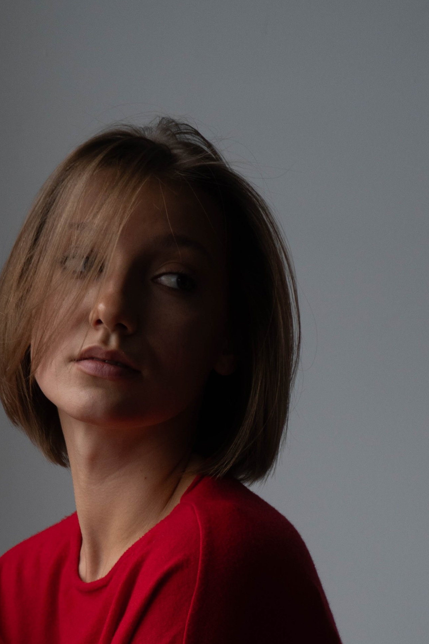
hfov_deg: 13.0
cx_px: 127
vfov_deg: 19.0
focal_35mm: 105
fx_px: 1877
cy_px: 625
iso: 400
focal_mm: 35
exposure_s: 1/160
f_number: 5.6
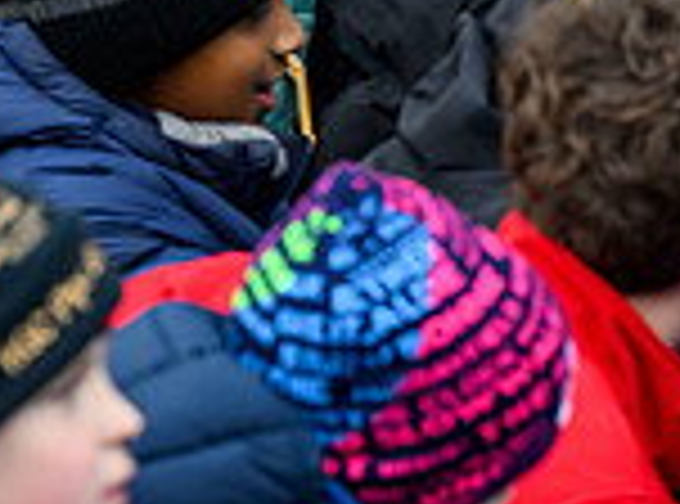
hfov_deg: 3.0
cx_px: 1398
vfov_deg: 2.2
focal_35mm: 663
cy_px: 434
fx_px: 12972
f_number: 4.5
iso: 1000
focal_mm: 160
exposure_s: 1/500
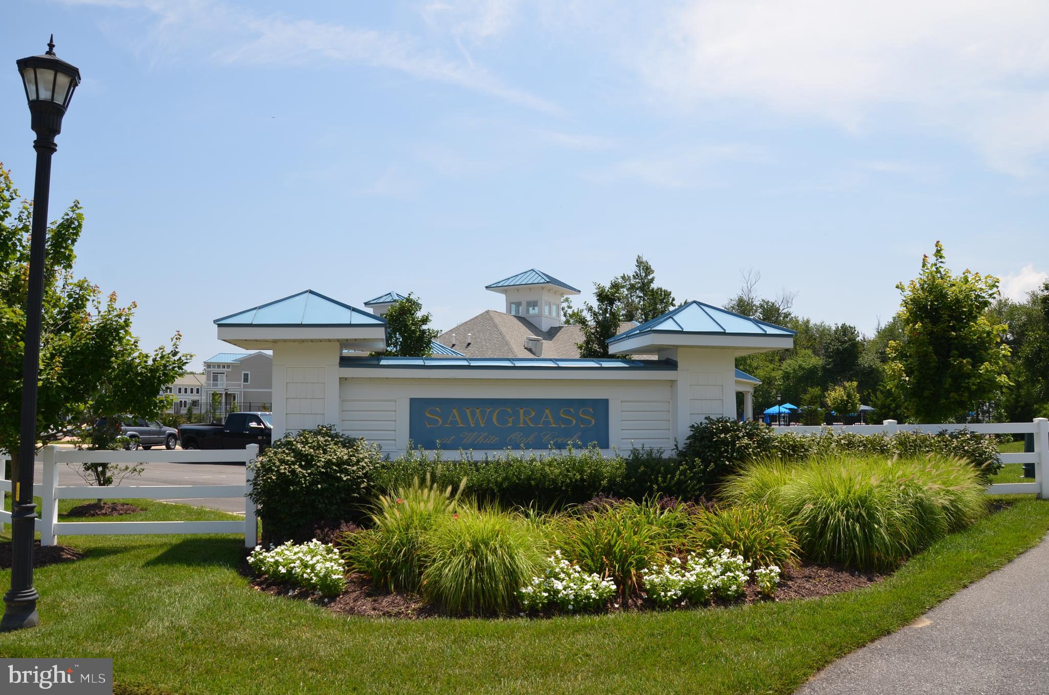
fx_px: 785
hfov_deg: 67.5
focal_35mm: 27
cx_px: 524
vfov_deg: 47.7
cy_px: 348
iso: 100
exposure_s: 1/250
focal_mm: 18
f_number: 9
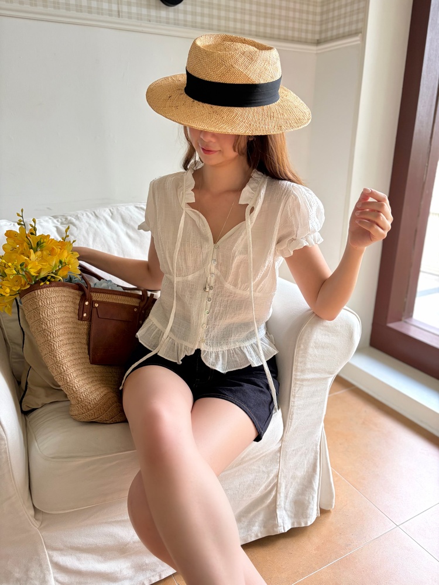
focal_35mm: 26
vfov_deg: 67.3
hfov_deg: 53.1
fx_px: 440
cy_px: 292
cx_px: 220
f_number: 1.6
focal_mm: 5.96
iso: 125
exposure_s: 1/119
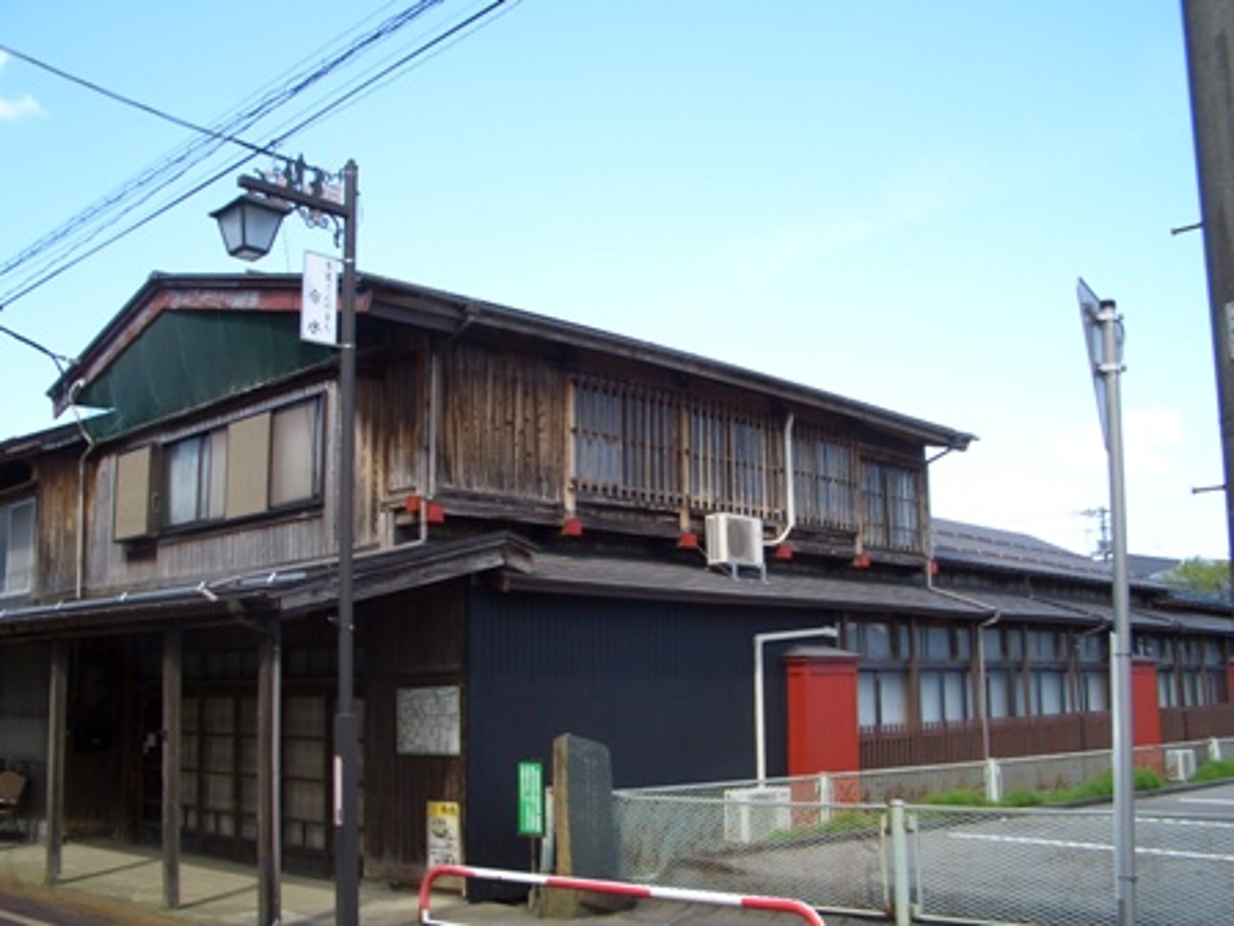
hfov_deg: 52.6
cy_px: 463
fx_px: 1248
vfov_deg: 40.7
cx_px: 617
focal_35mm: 35
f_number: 4.3
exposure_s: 1/160
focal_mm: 5.8
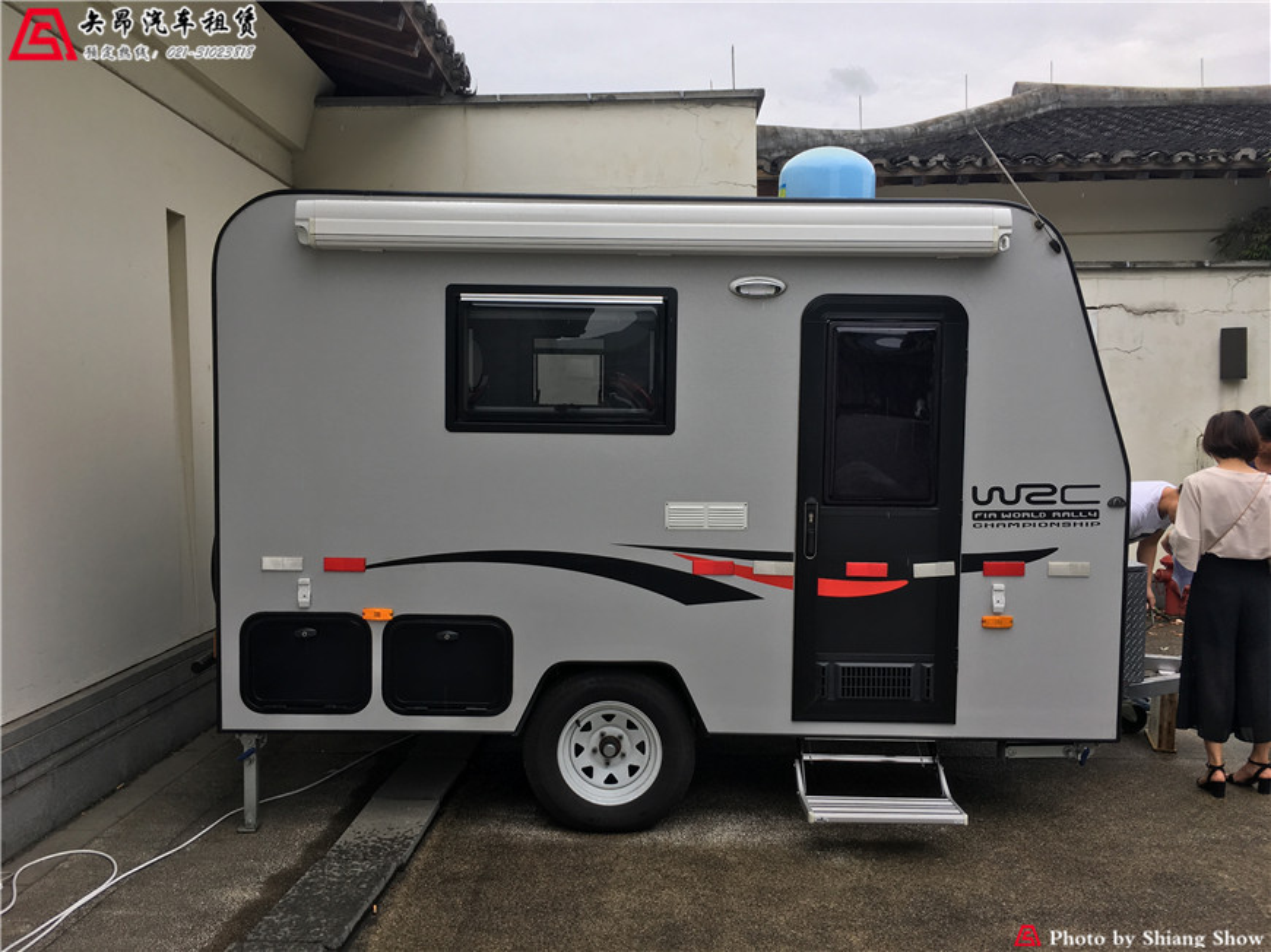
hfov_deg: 61.7
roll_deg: +0.9
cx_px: 636
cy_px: 476
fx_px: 1065
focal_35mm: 29
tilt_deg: -2.7
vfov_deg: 48.2
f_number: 2.2
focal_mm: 4.15
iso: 25
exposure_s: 1/513
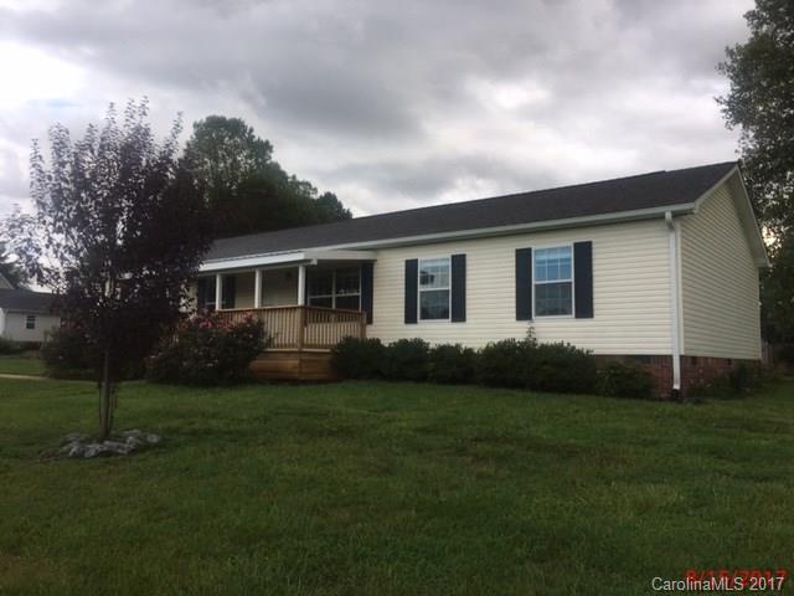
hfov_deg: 61.7
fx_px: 665
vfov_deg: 48.2
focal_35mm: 29
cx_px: 397
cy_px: 298
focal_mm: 4.15
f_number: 2.2
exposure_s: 1/197
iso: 25
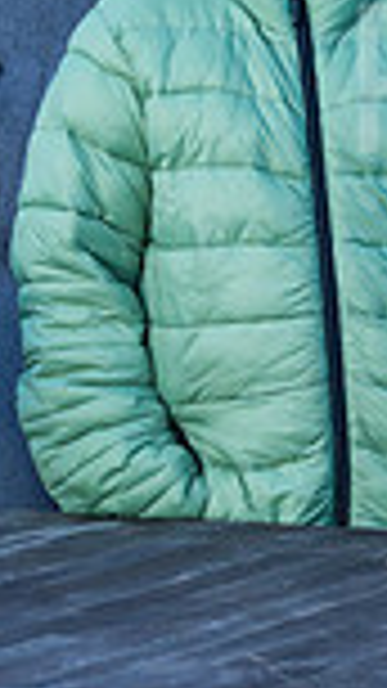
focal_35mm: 286
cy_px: -130
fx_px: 5220
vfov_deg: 7.5
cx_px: 940
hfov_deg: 4.2
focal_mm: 70
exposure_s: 1/1600
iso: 320
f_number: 3.5
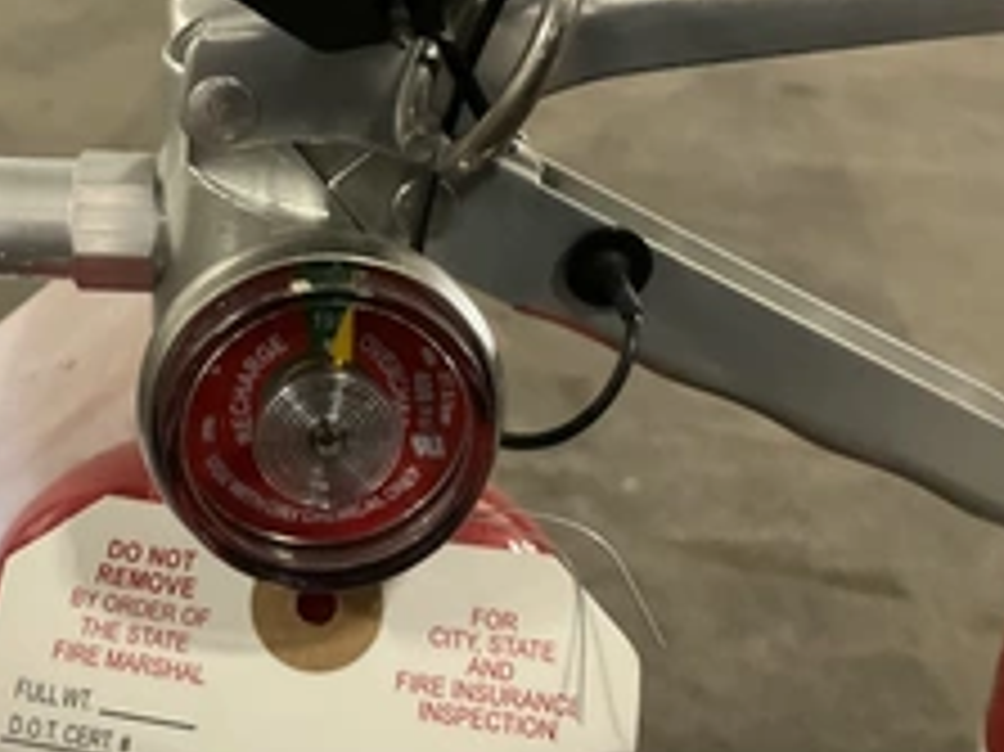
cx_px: 270
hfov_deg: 36.1
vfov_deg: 27.5
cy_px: 162
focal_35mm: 52
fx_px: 1507
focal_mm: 3
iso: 200
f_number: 1.8
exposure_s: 1/60
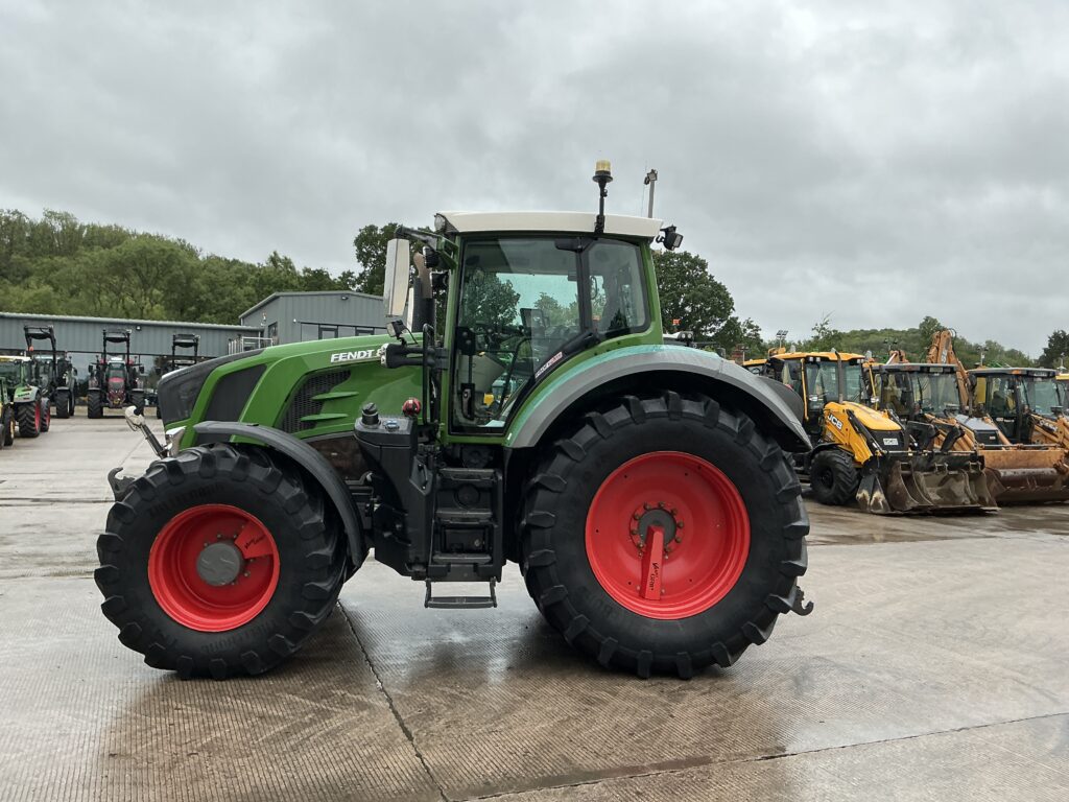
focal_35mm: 28
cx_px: 534
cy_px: 401
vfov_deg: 49.7
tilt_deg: +1.3
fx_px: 865
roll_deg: -2.5
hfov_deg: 63.4
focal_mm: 3
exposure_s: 1/400
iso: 25
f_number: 1.8
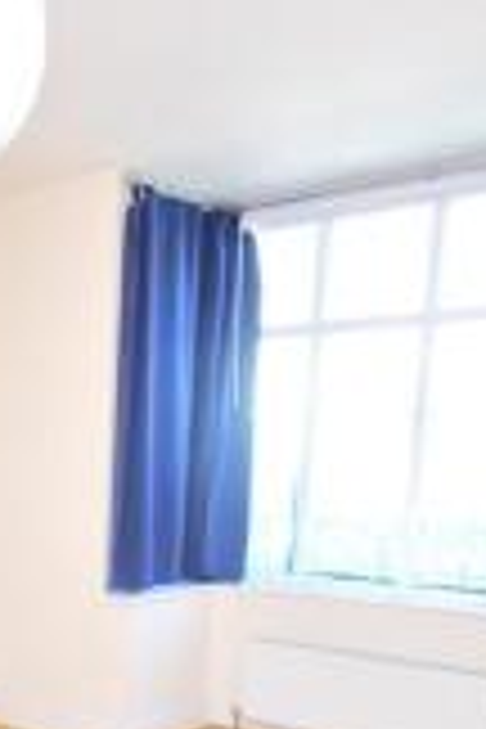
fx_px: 891
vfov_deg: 42.2
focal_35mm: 44
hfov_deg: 28.6
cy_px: 601
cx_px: 0
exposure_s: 1/30
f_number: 3.5
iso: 220
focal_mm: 10
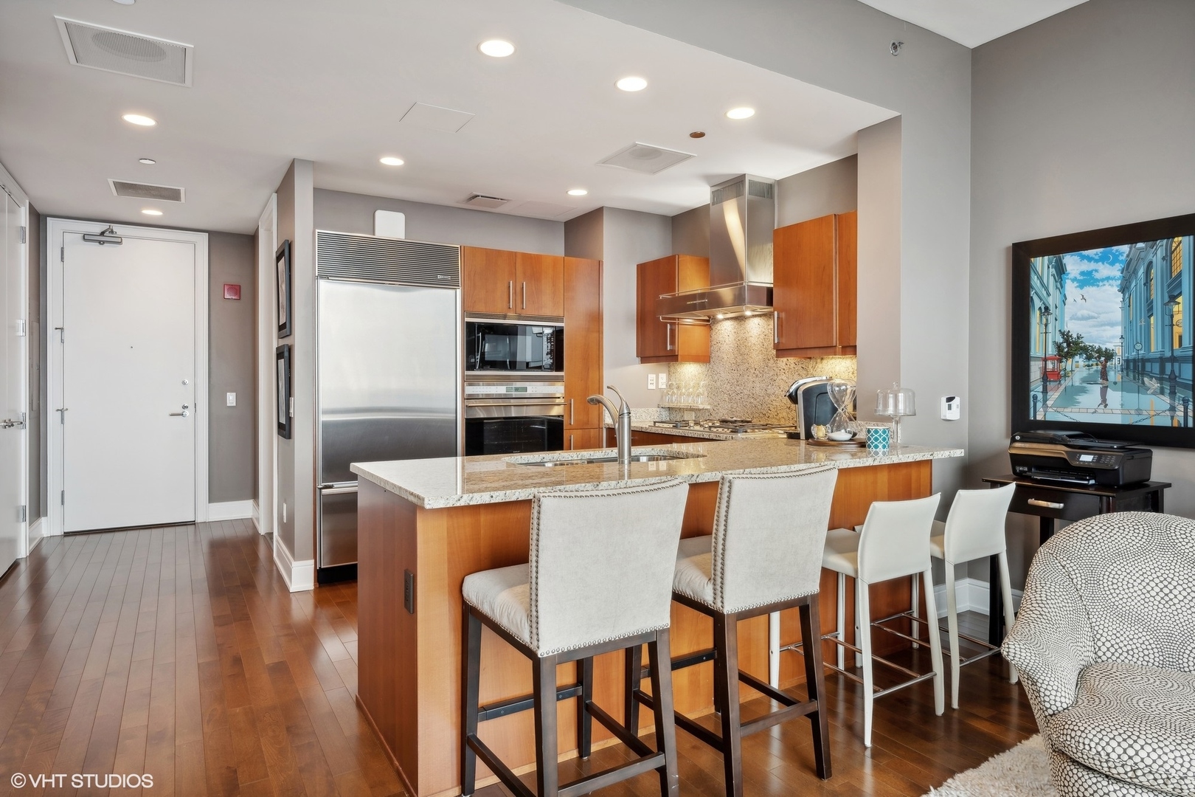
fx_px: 664
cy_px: 398
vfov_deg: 61.9
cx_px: 598
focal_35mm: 20
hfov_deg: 84.0
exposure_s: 1/8
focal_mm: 20
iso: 200
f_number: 9.5
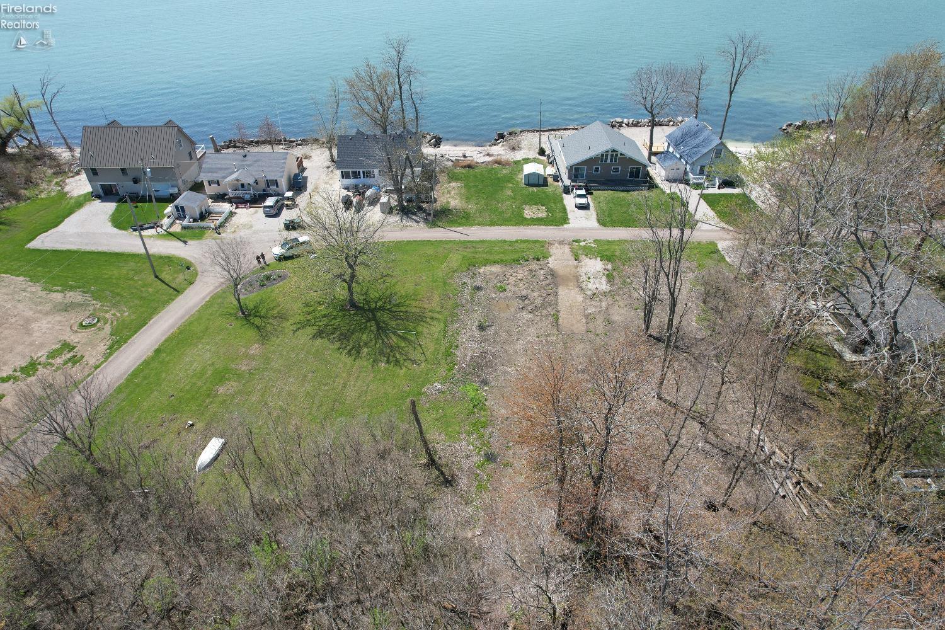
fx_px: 577
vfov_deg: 57.2
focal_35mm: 22
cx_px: 472
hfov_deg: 78.6
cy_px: 315
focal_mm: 8.38
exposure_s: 1/1250
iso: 110
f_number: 2.8
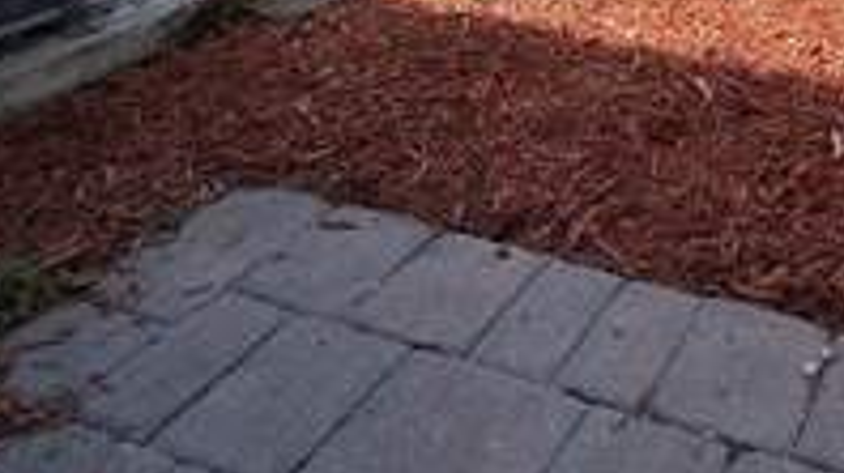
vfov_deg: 24.3
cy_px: -251
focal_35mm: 37
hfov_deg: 45.1
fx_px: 827
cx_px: 857
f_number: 2.2
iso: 50
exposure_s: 1/372
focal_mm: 2.22
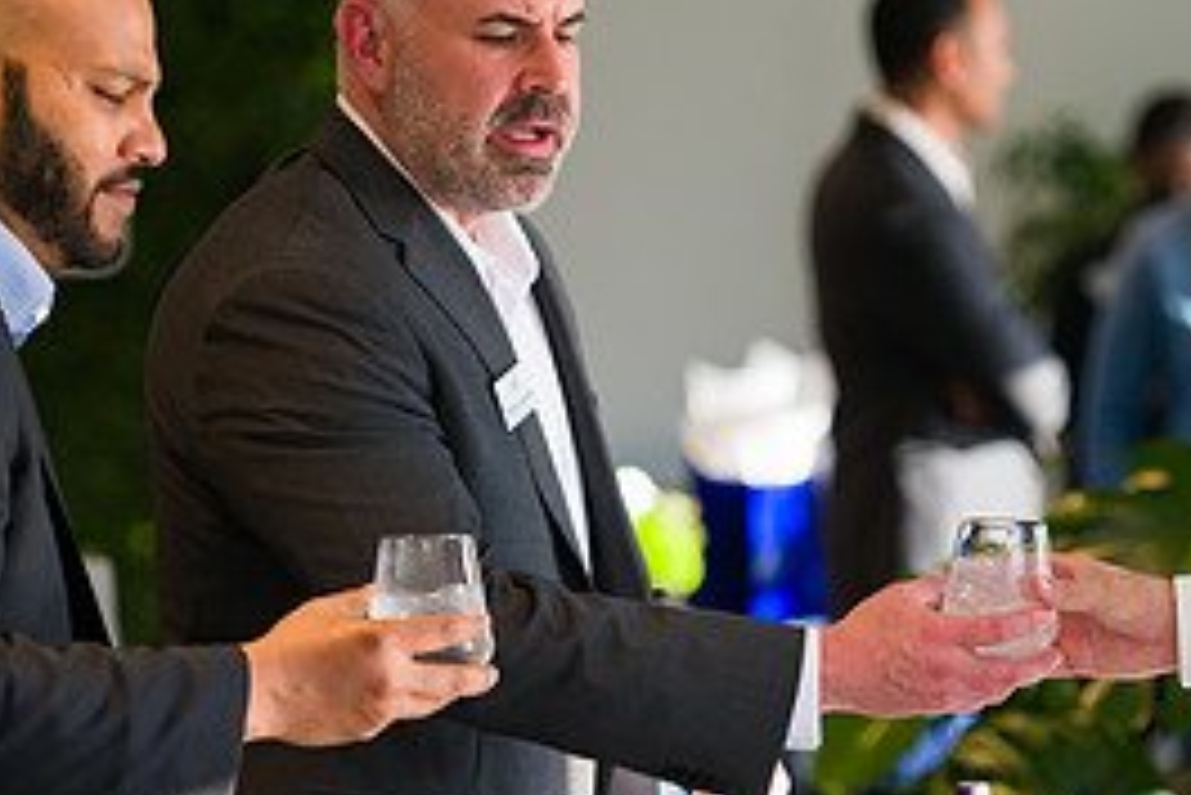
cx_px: 908
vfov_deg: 5.2
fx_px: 8838
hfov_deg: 7.7
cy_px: 505
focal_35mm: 267
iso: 400
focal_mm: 122
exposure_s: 1/500
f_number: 3.2
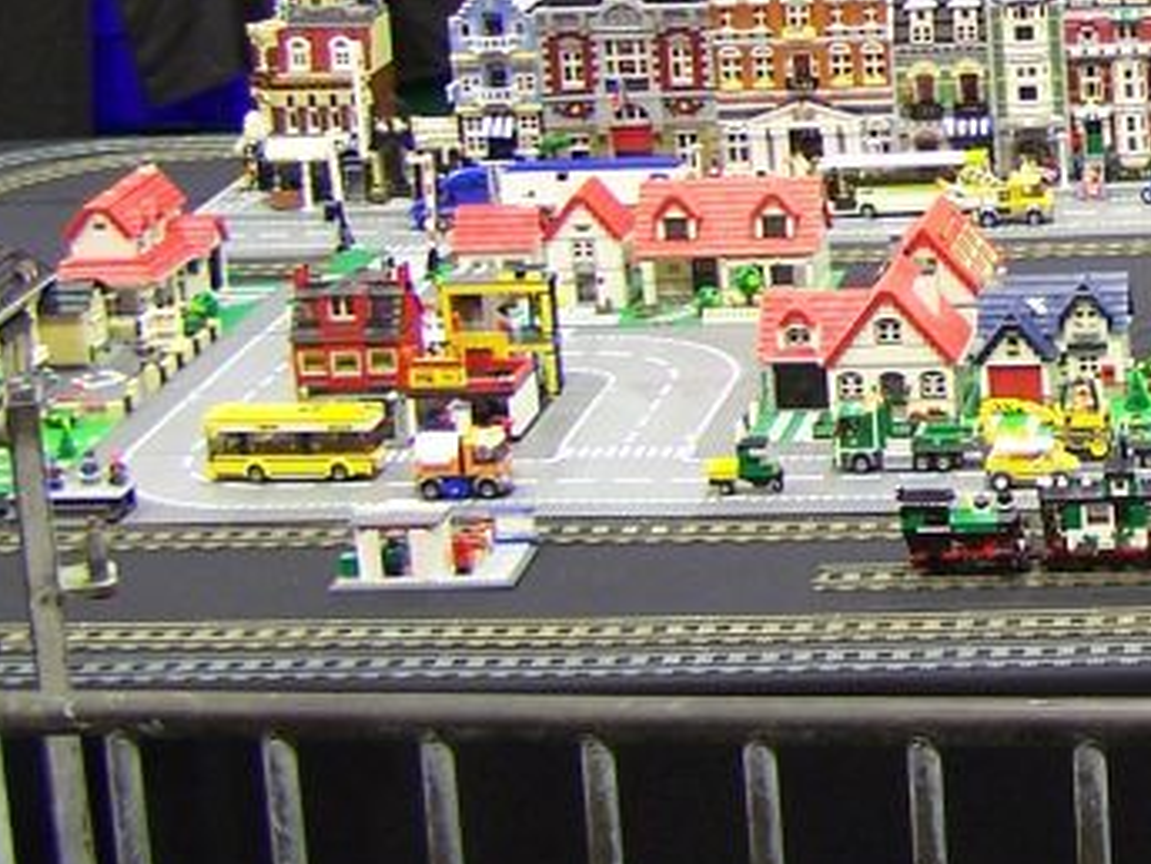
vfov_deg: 13.0
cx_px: 1529
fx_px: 3757
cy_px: 157
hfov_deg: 16.4
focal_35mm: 113
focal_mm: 6.3
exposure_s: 1/2
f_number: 2.8
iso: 80
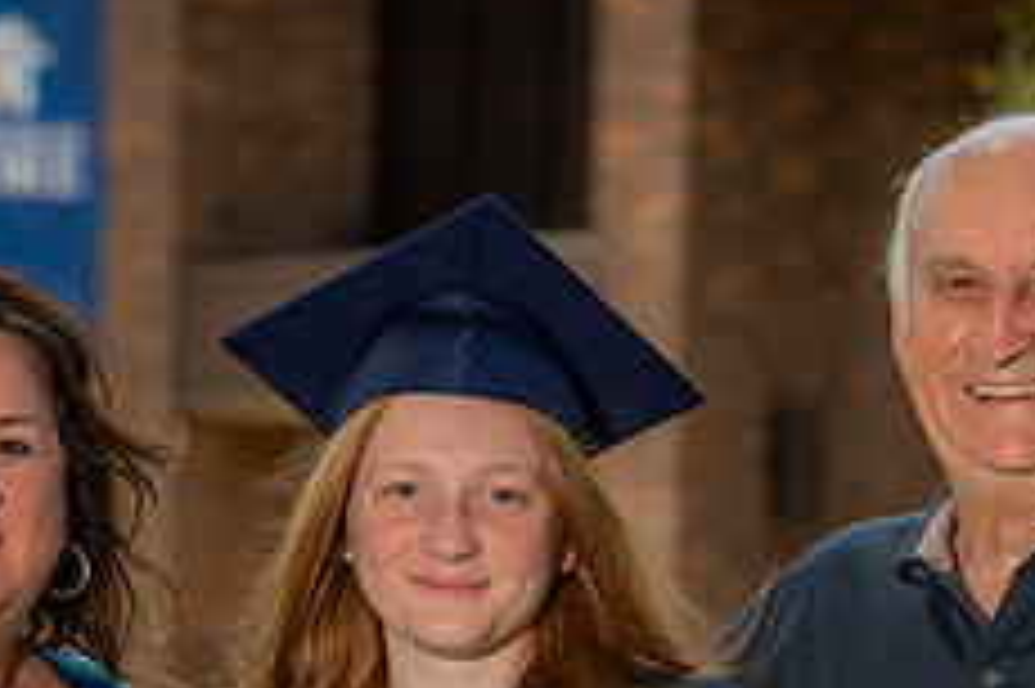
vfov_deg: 4.7
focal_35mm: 293
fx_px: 8417
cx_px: 572
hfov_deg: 7.0
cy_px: 737
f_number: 5.6
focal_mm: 116
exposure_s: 1/250
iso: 80
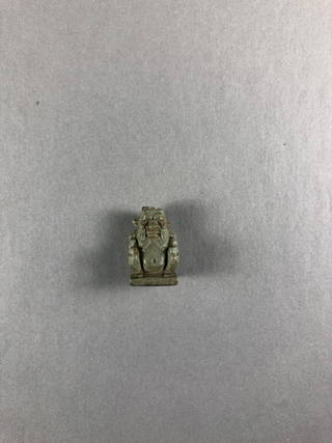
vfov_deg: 63.5
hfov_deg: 49.7
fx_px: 358
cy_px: 222
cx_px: 166
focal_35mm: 28
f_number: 1.8
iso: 25
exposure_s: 1/120
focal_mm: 3.99
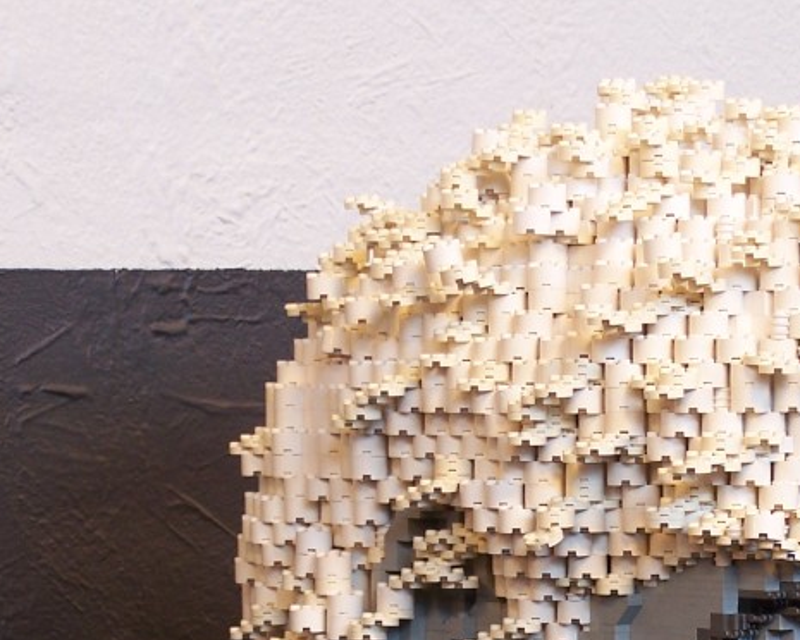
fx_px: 4783
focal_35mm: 202
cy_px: 767
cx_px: 633
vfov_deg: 7.6
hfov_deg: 9.5
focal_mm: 15.6
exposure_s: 1/2
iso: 80
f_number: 3.2
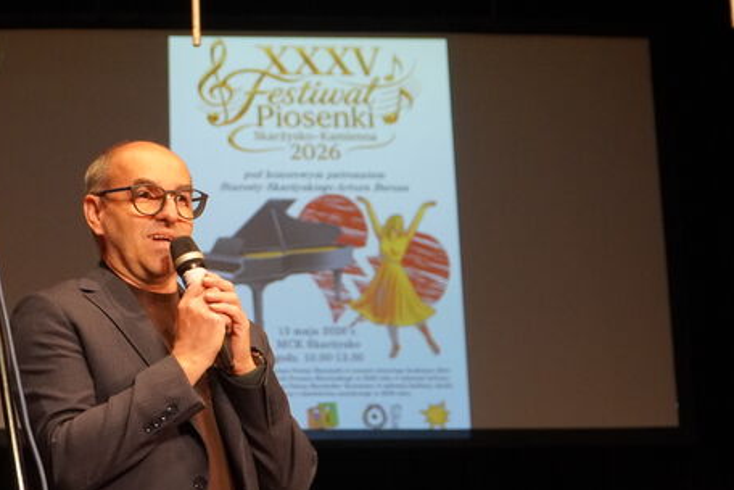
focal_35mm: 87
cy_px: 194
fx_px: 1771
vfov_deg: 15.7
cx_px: 138
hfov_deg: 23.1
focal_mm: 33
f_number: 4
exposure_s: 1/160
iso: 2500
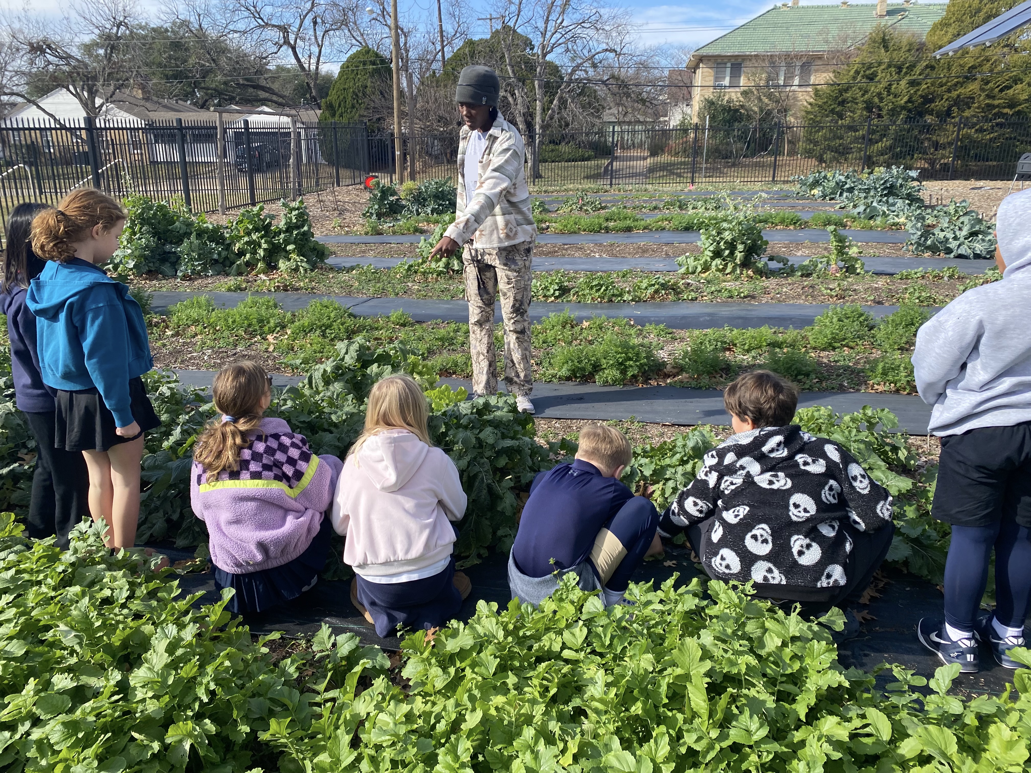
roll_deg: -1.4
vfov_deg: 53.1
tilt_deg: -16.1
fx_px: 774
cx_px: 516
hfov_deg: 67.3
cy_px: 386
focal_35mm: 26
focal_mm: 4.25
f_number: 1.8
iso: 32
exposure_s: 1/1103
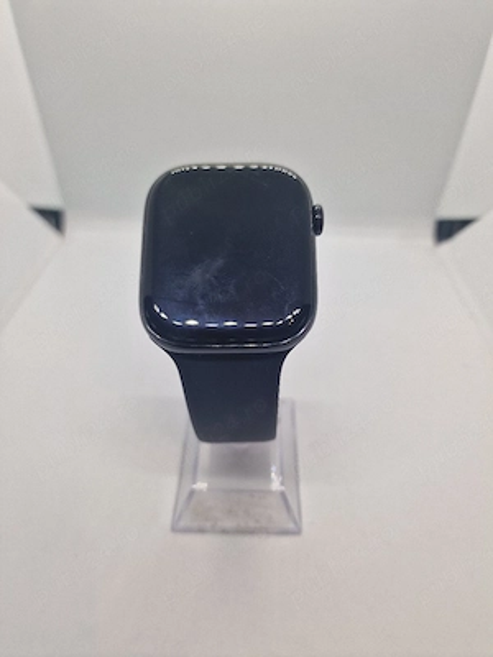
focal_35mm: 23
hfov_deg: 58.9
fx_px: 437
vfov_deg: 73.9
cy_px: 328
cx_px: 246
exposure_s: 1/182
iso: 50
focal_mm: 6.4
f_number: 1.8
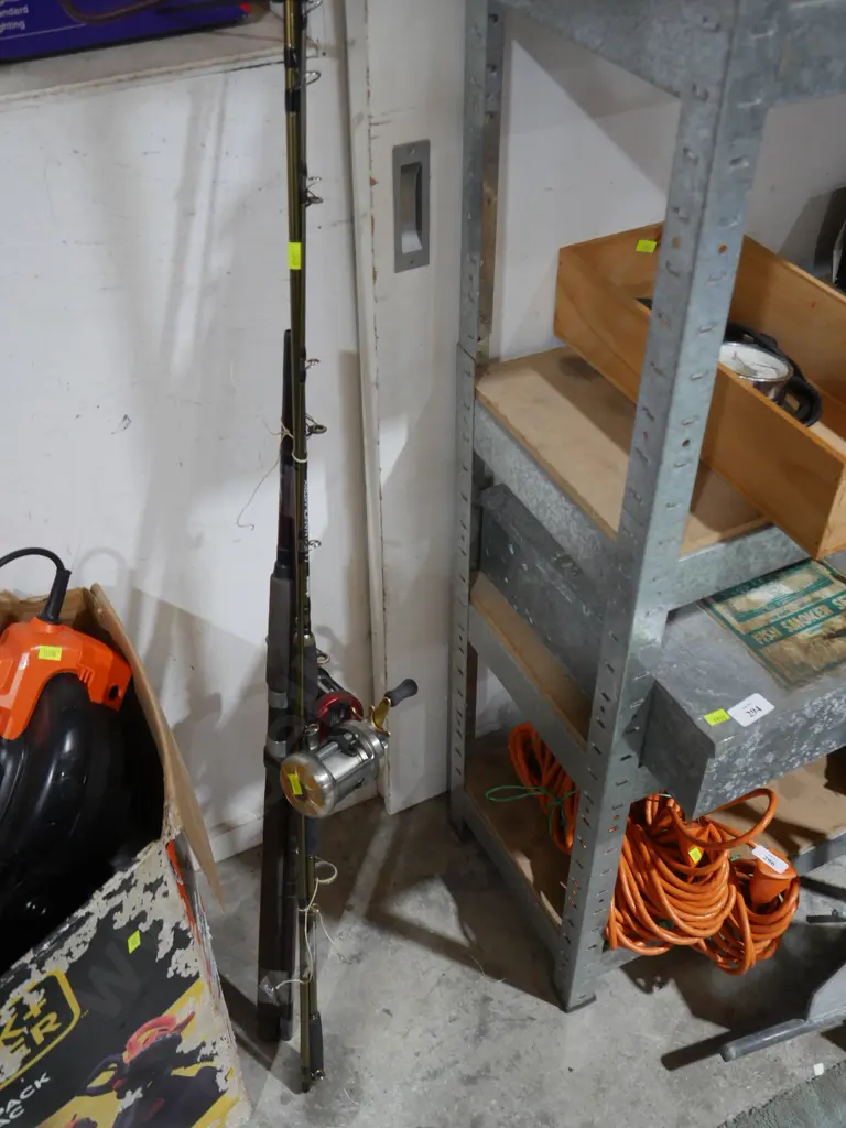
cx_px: 423
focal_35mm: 34
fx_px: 1108
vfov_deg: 54.0
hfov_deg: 41.8
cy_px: 564
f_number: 4
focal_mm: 17
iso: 1000
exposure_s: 1/60
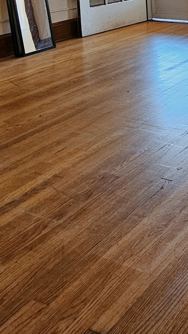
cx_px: 291
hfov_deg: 21.3
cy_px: -32
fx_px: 408
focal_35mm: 46
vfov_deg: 37.4
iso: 200
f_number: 2.2
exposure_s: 1/60.2
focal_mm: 2.2
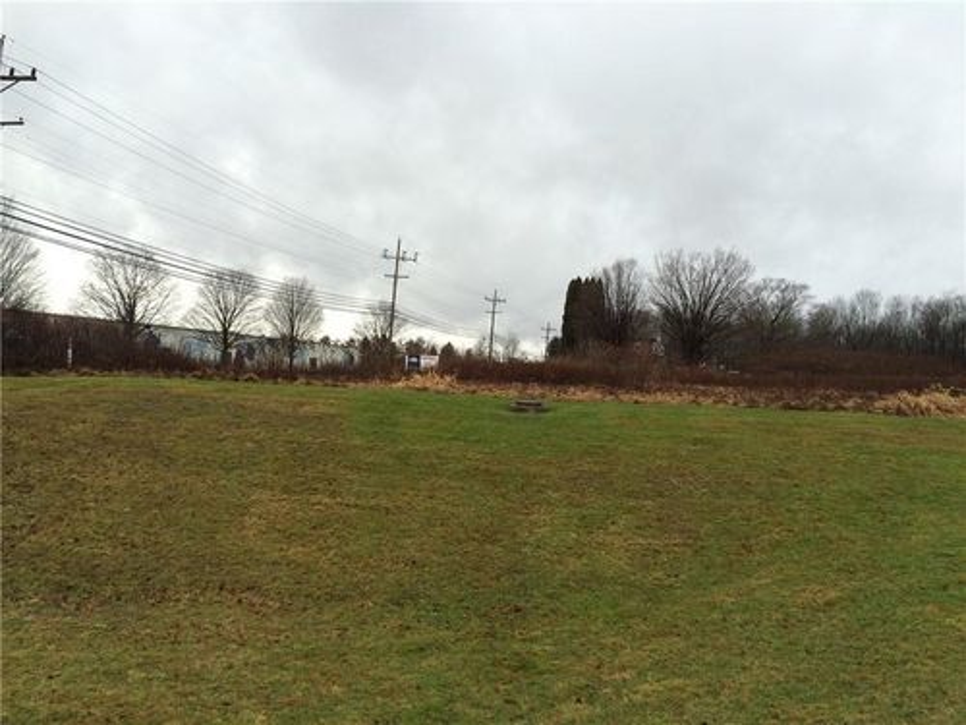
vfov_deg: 48.2
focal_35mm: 29
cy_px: 362
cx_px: 483
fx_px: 809
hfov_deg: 61.7
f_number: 2.2
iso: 32
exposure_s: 1/360
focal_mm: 4.15
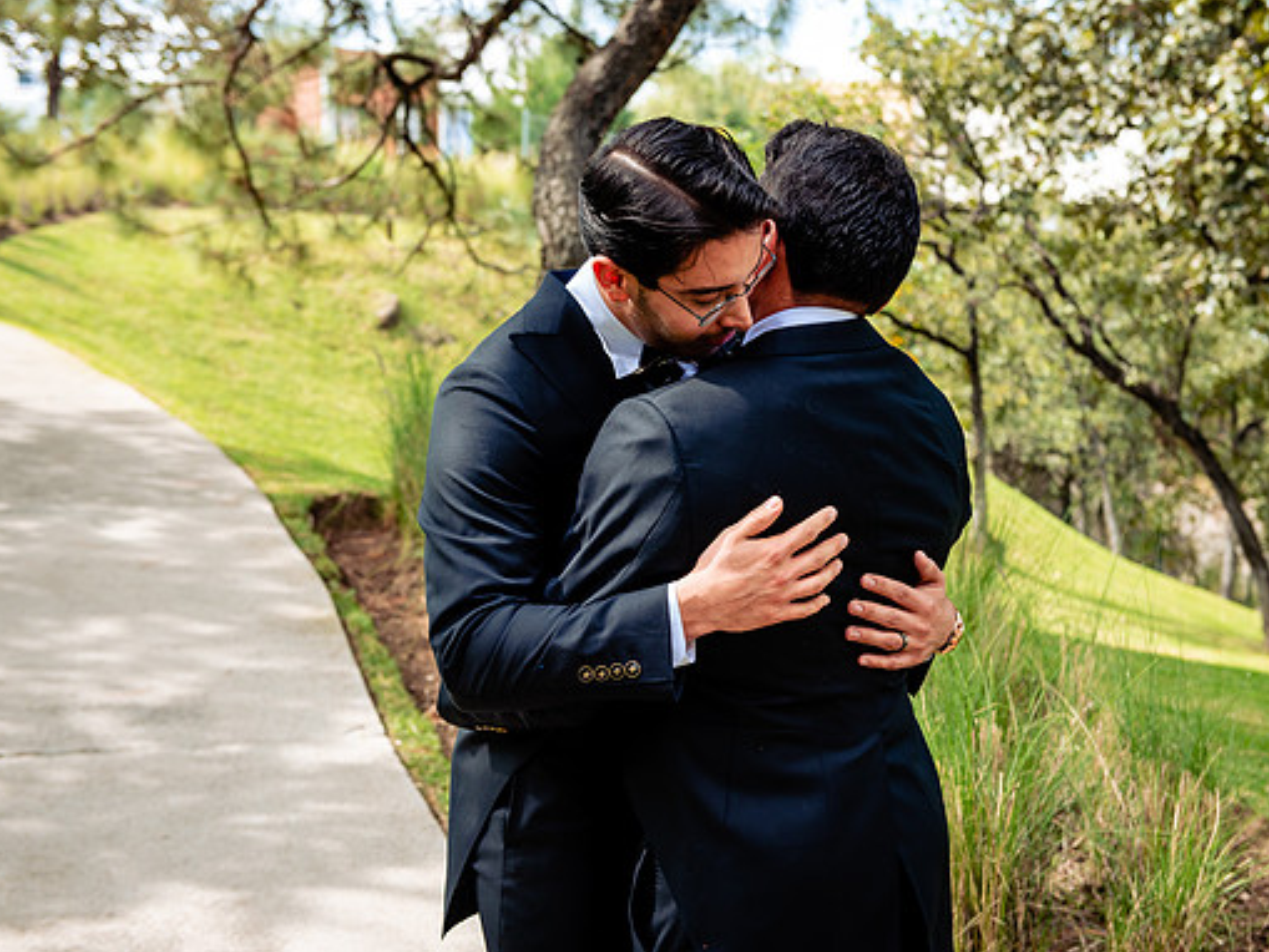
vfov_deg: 25.7
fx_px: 2090
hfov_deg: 33.7
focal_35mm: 57
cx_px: 708
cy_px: 477
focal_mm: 52
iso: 200
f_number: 4.5
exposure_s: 1/250
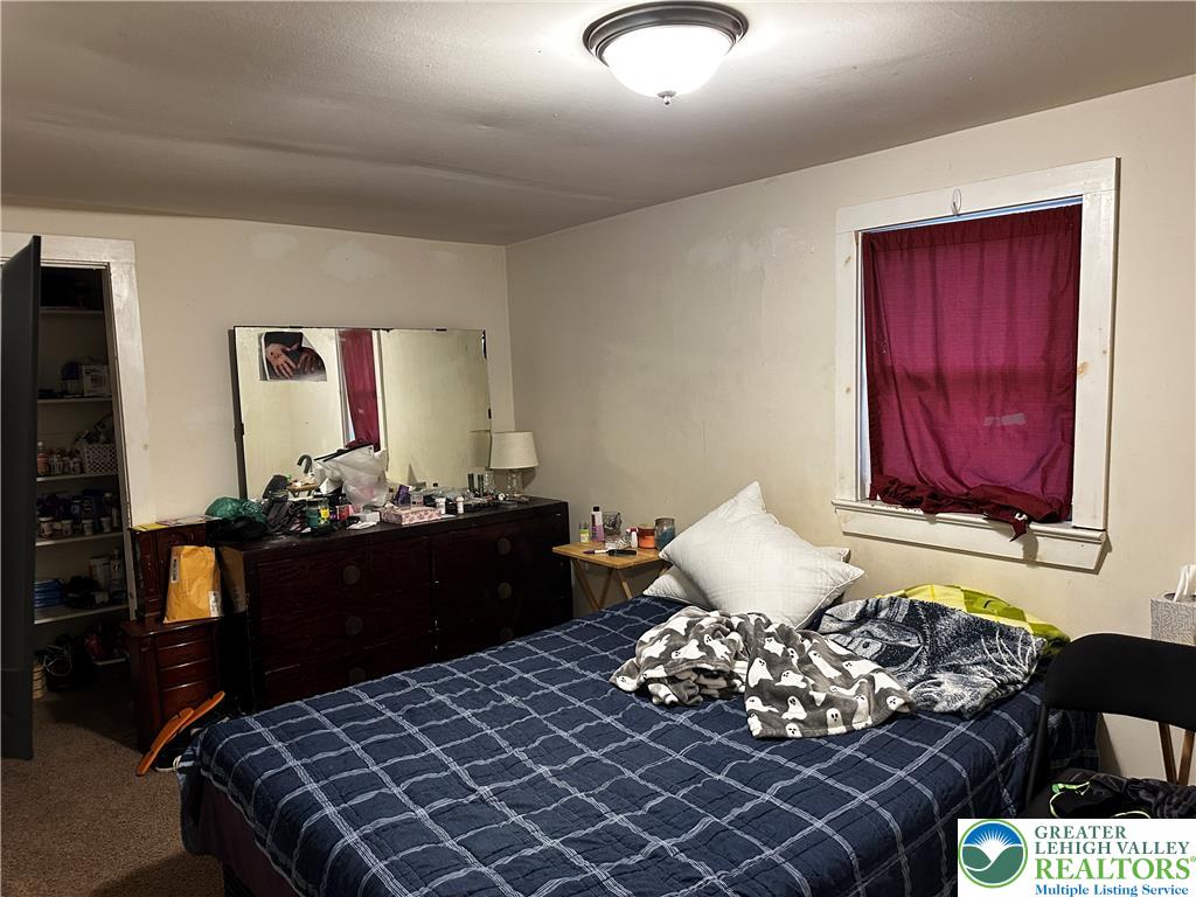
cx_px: 598
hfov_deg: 71.6
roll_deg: +1.8
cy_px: 448
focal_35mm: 24
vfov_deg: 56.8
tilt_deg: -4.5
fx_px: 829
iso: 400
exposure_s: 1/60
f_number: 1.78
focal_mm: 6.86
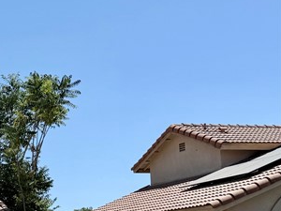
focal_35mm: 82
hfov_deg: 19.2
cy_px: 227
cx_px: -196
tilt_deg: +3.4
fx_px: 666
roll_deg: +0.5
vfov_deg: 17.4
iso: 80
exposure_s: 1/7353
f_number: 1.78
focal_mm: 6.76
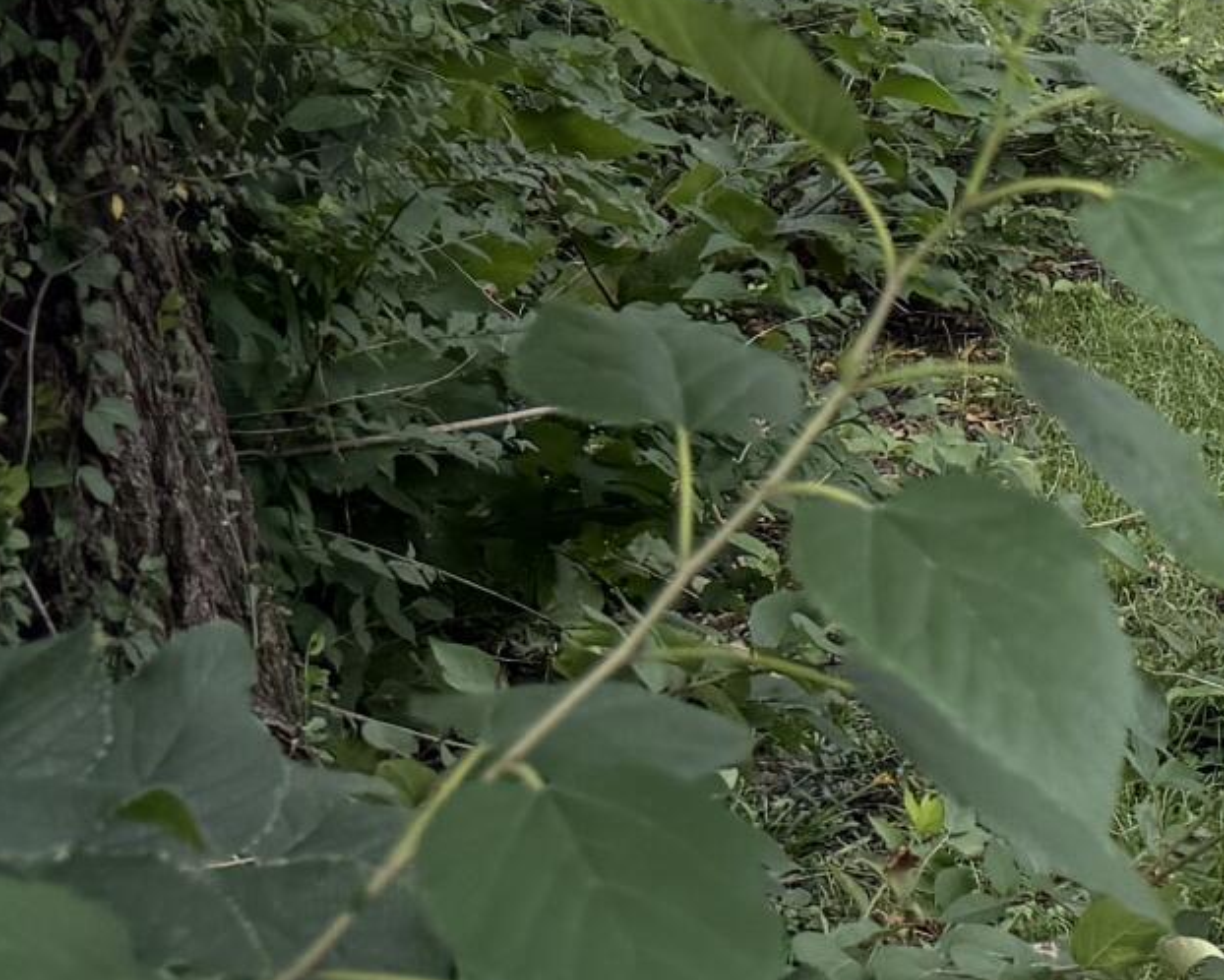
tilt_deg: +1.7
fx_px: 4095
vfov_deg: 12.7
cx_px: 2879
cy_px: -647
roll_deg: -1.3
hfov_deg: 13.1
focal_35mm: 113
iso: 100
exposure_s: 1/551
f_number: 1.78
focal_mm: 6.76
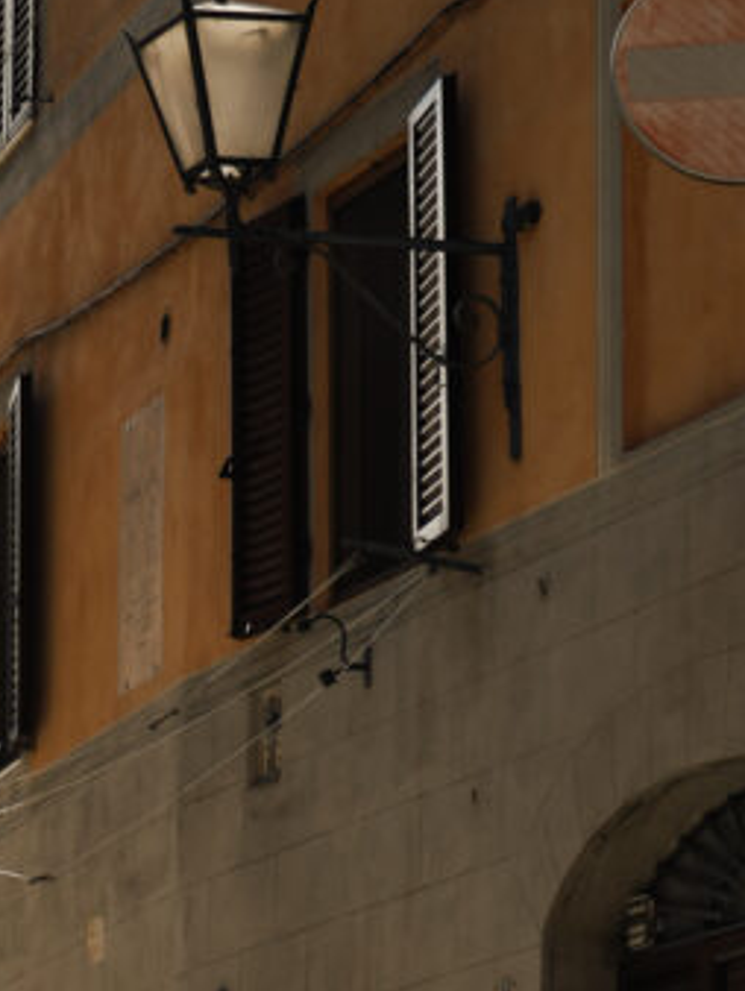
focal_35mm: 171
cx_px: -274
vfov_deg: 11.2
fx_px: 4901
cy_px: 1311
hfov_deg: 8.5
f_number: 4
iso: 100
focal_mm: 43
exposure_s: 1/400
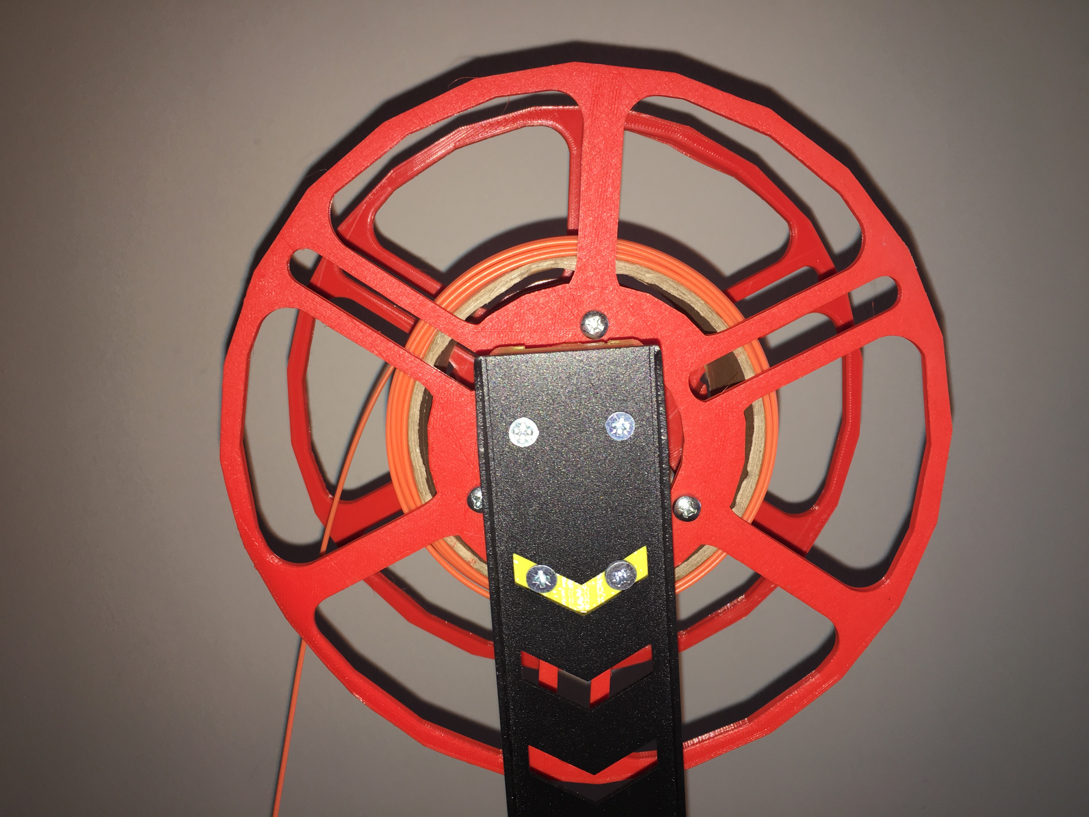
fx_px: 912
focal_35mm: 29
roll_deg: +3.1
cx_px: 544
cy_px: 408
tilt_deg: -8.6
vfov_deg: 48.2
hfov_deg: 61.7
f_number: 2.2
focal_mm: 4.15
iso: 32
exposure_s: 1/33
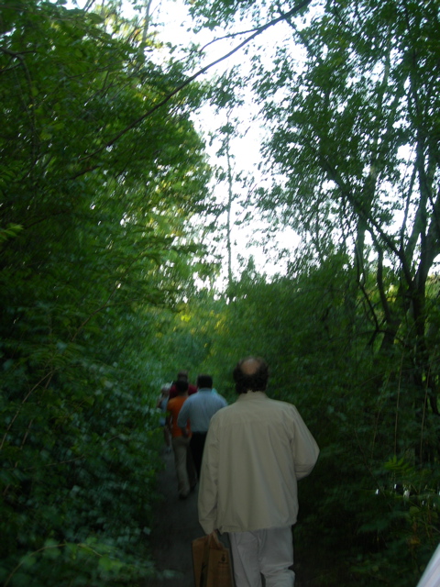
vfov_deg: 49.0
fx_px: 644
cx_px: 220
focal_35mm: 38
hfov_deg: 37.7
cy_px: 294
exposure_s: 1/59.3
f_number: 2.8
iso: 50
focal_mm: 7.8
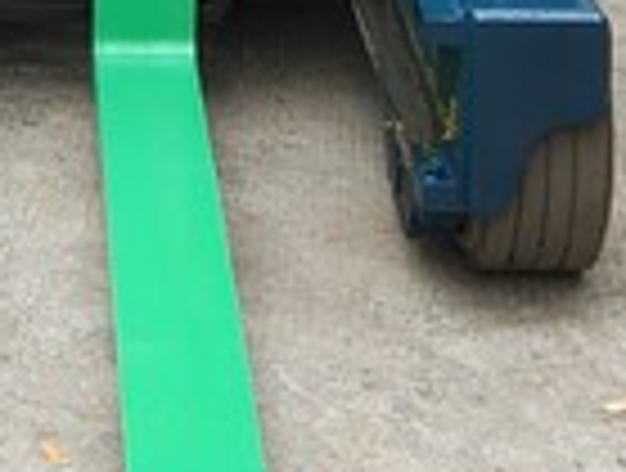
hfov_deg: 11.9
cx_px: 63
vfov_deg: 8.3
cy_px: -656
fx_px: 2992
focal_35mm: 165
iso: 20
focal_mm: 5.4
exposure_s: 1/296
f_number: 1.8
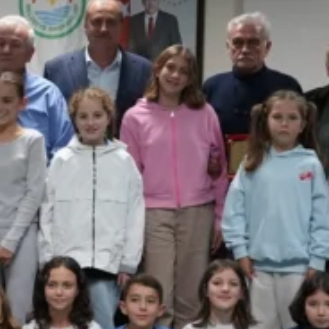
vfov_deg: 14.8
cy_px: 173
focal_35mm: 118
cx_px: -55
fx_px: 1269
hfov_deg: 14.4
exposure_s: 1/160
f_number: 4
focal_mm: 21.8
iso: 4000
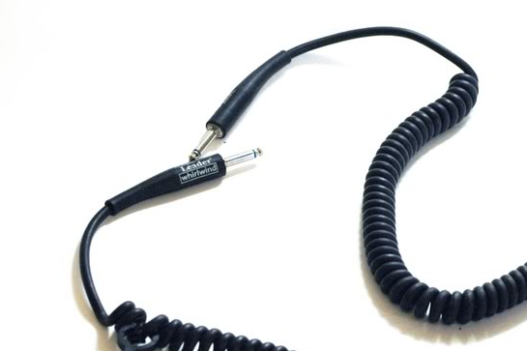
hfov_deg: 10.4
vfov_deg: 6.9
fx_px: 2897
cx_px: 368
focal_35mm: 198
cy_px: 233
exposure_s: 1/320
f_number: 4.5
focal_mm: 90
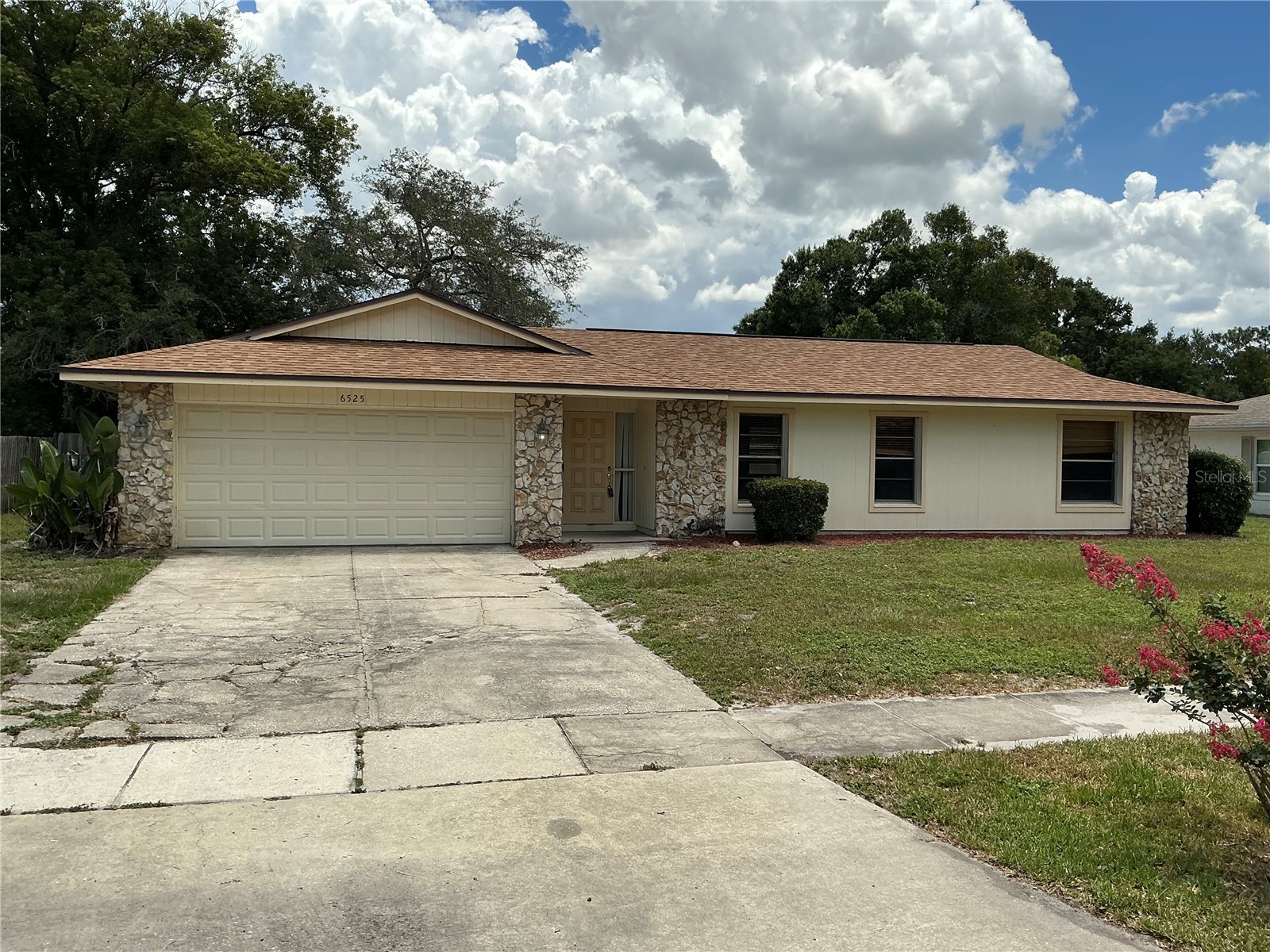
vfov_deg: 49.7
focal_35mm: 28
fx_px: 1027
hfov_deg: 63.4
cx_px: 635
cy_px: 476
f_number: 1.8
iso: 25
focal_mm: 3
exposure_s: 1/2538
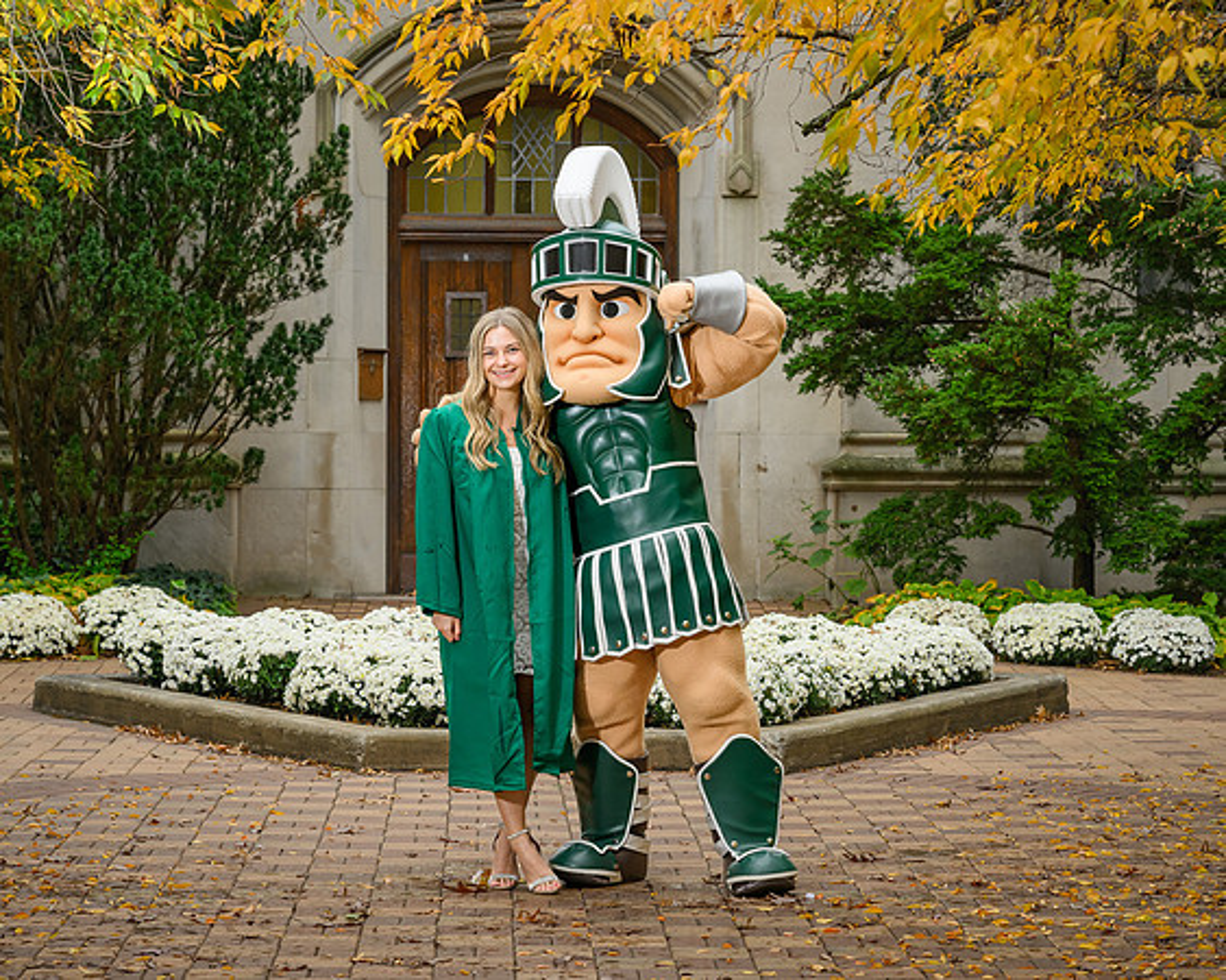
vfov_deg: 15.1
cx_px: 647
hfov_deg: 18.8
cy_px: 474
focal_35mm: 102
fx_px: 3707
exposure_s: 1/200
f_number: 6.3
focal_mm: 80
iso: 250
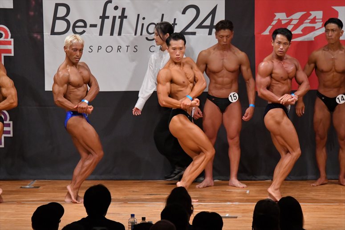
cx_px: 172
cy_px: 115
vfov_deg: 5.4
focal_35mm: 255
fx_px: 2443
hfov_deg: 8.1
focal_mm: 170
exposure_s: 1/400
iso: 6400
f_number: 5.6
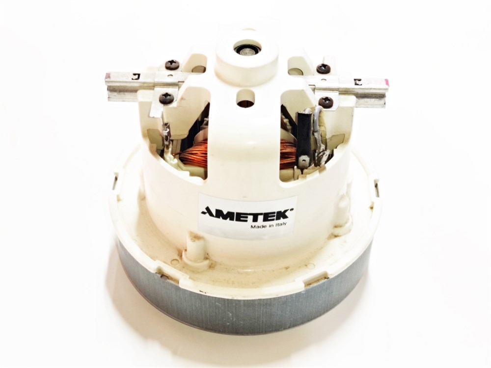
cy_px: 184
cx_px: 246
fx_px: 369
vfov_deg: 53.1
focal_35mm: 26
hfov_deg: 67.3
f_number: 1.79
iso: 221
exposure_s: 1/33
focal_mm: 4.74
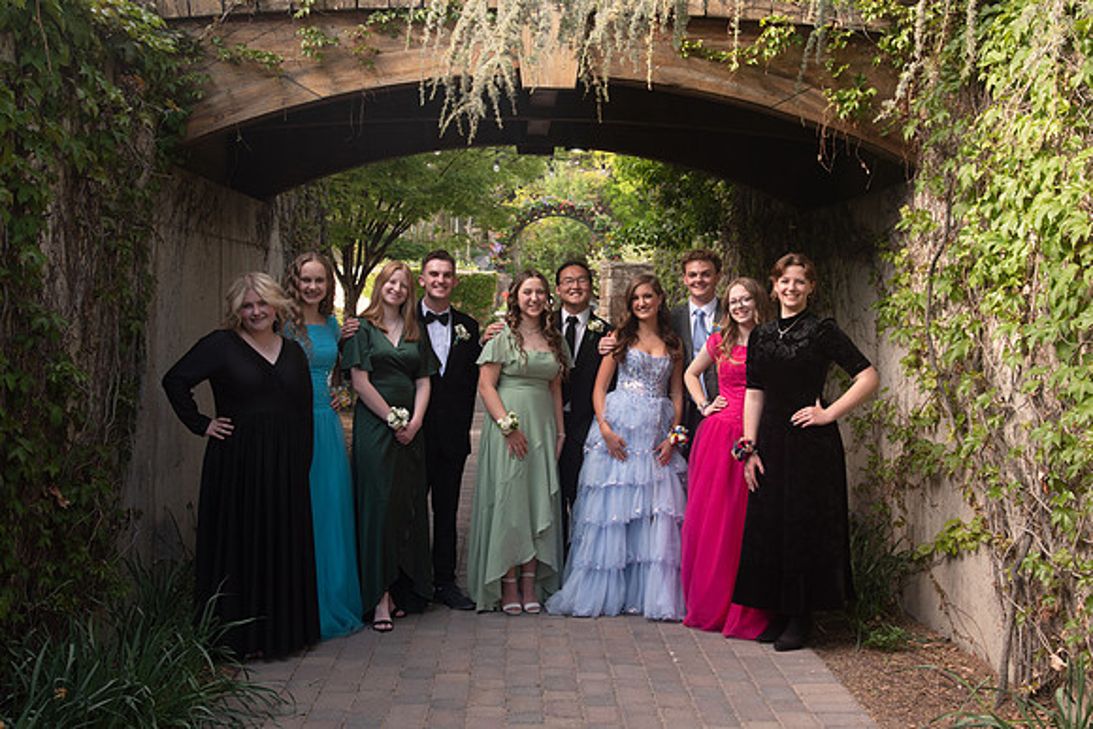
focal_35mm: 44
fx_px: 1335
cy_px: 372
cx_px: 558
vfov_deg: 30.5
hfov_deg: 44.5
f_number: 6.3
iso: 400
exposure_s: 1/125
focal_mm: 38
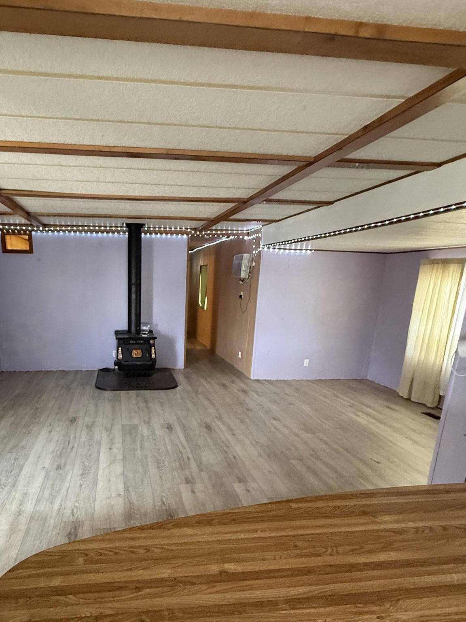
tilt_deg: -8.7
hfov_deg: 61.9
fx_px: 377
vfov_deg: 78.2
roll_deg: -0.1
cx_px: 156
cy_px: 370
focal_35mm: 21
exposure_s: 1/60
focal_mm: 2.22
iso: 500
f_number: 2.2
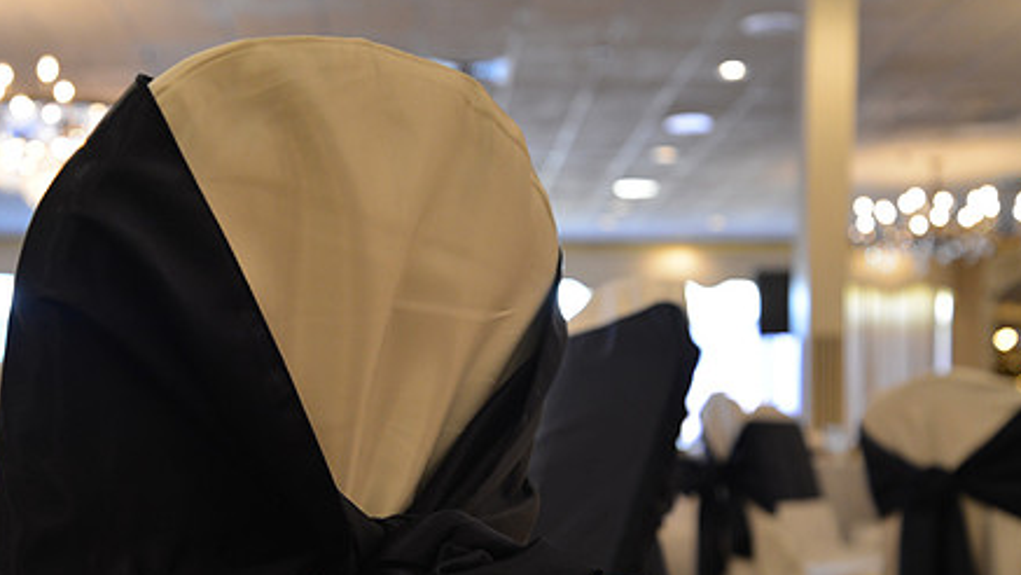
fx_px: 1733
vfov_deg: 18.7
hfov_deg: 32.6
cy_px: 441
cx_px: 367
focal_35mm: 64
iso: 1250
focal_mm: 46
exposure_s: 1/20
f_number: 4.5
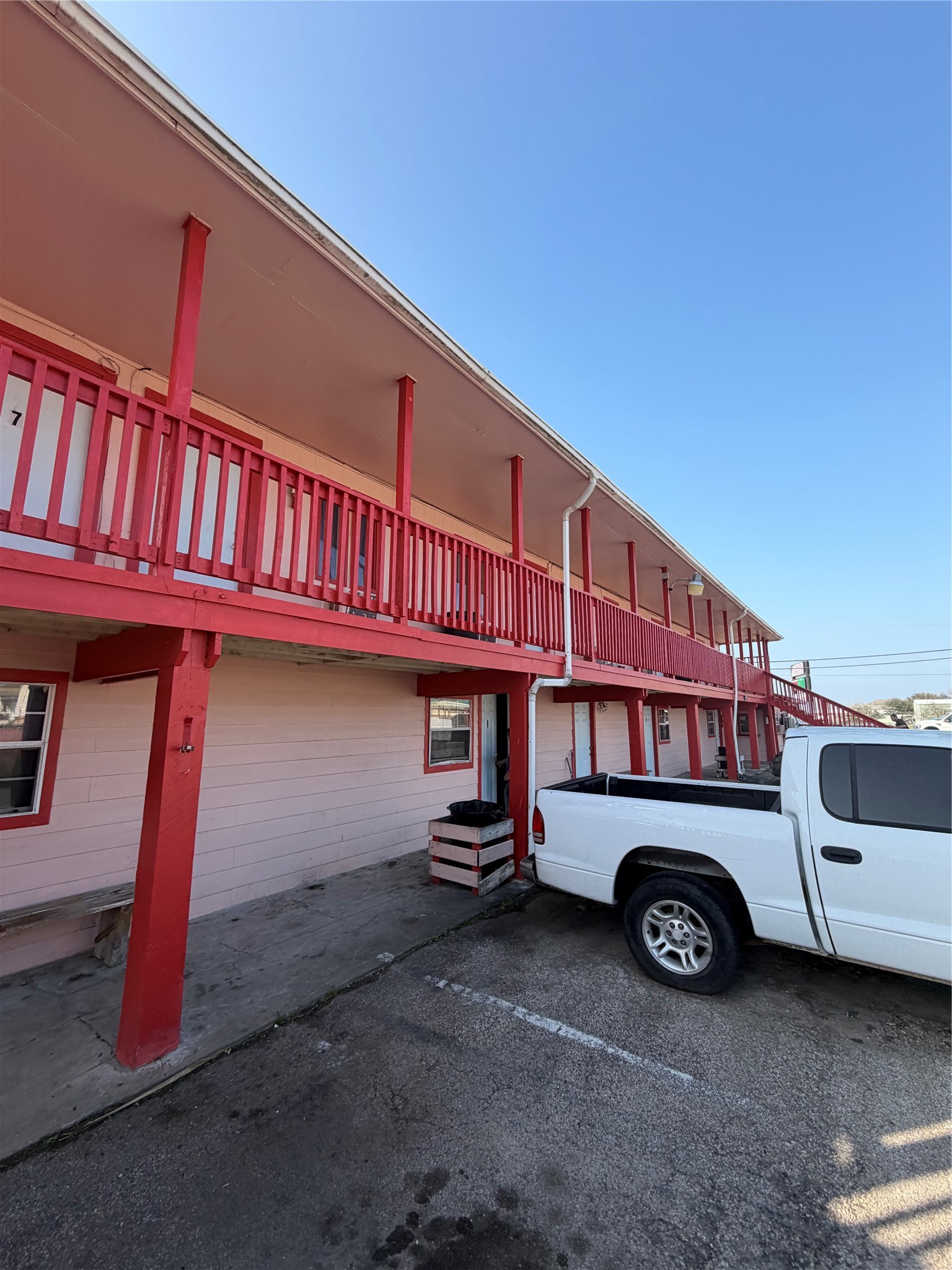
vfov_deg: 102.1
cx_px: 476
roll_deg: -2.9
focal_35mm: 14
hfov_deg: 85.7
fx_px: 513
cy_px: 635
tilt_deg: +10.0
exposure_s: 1/631
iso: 40
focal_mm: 2.22
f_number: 2.2
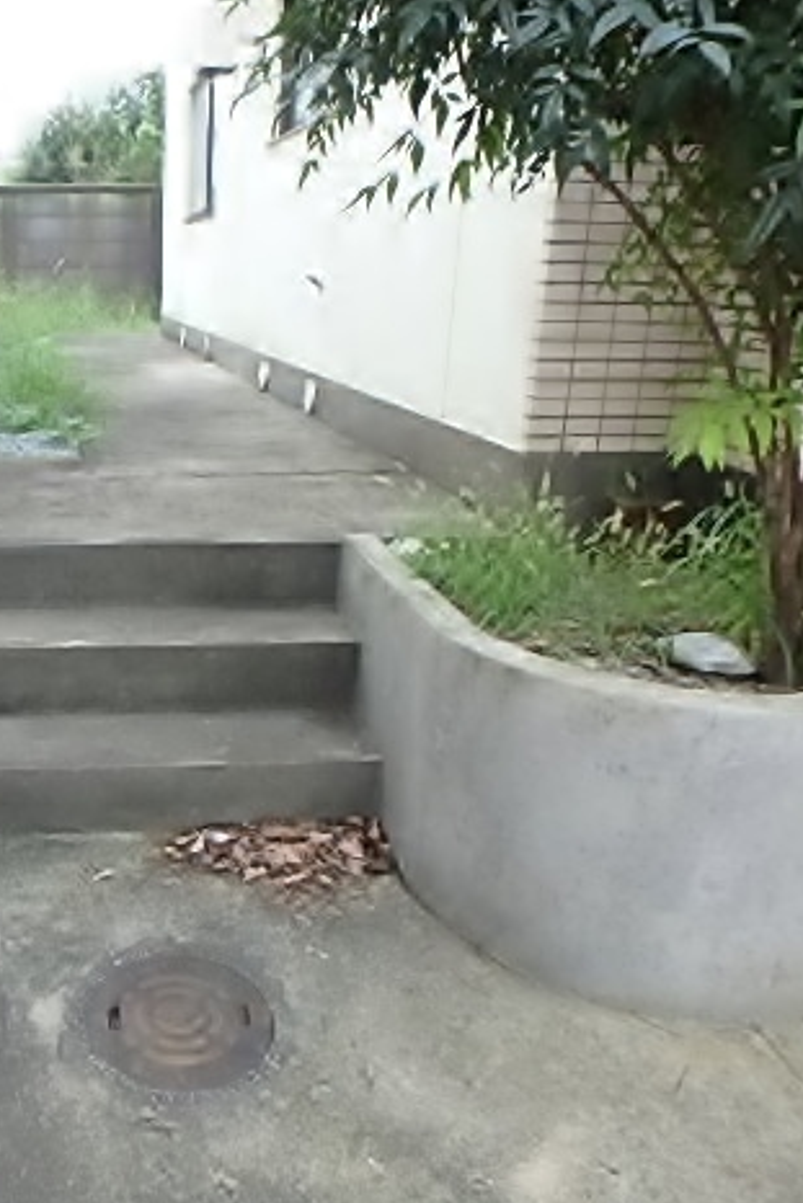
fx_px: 1003
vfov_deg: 61.9
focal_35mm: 30
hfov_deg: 40.4
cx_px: 85
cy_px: 596
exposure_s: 1/200
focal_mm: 3.7
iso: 125
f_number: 3.5
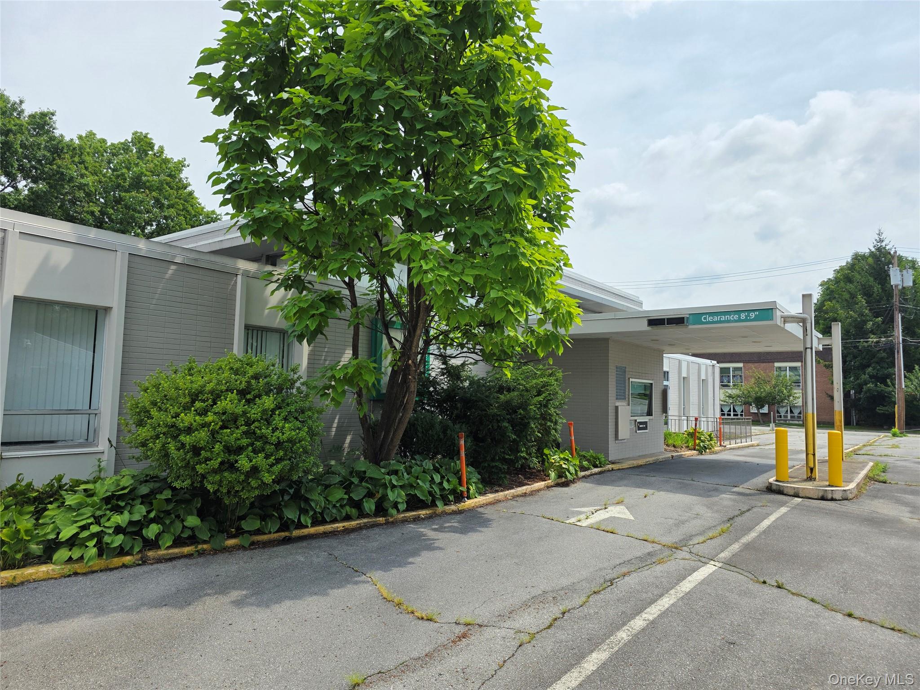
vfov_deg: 58.9
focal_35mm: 23
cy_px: 345
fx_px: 611
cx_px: 460
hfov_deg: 73.9
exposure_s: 1/6809
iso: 80
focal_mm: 6.3
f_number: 1.7
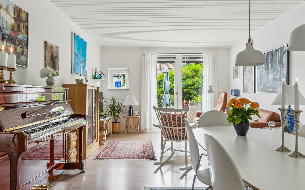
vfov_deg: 46.8
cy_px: 94
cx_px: 155
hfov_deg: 69.4
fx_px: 220
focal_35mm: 27
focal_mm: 17
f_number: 8
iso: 200
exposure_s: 1/3.33
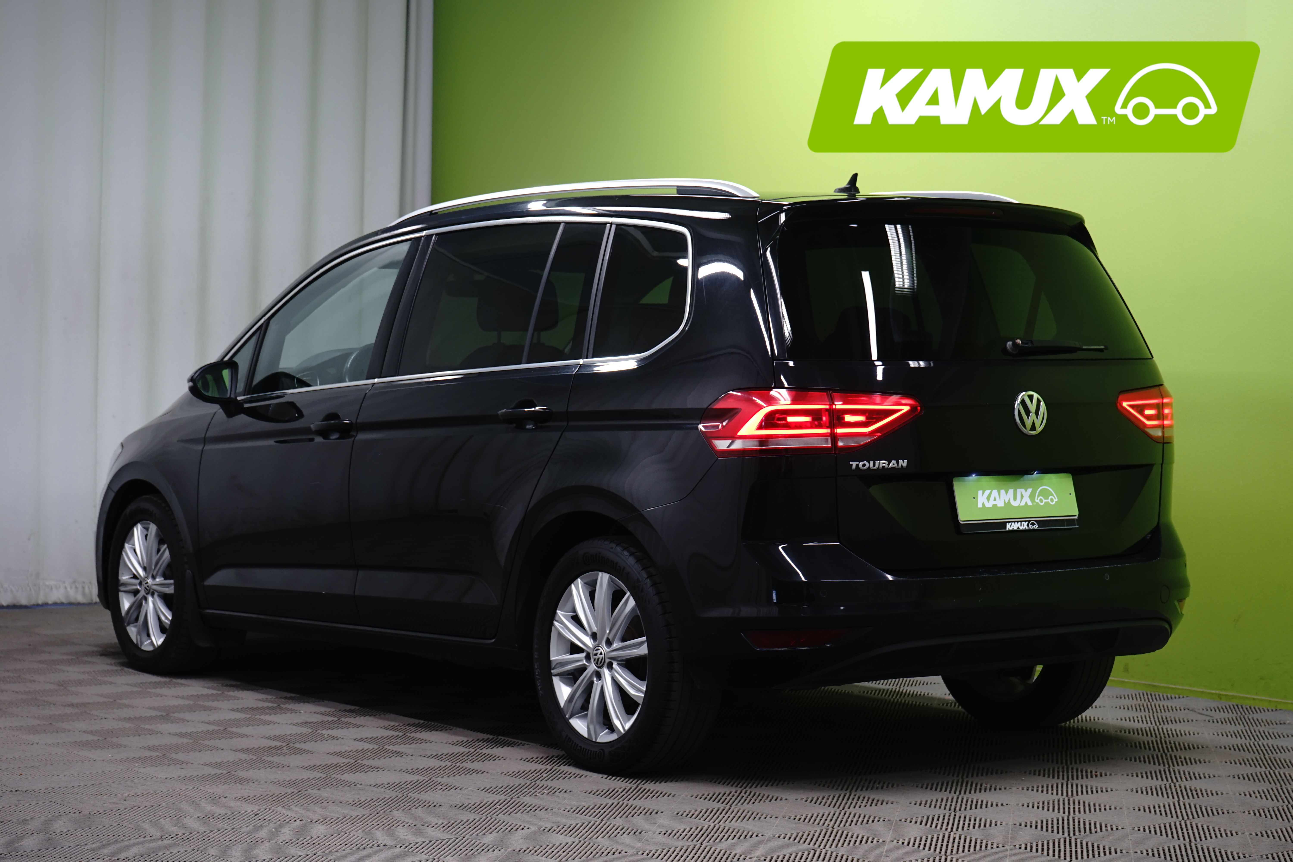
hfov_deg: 28.8
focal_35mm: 70
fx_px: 2514
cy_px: 431
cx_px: 646
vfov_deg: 19.5
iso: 400
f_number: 8
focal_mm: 70
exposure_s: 1/6
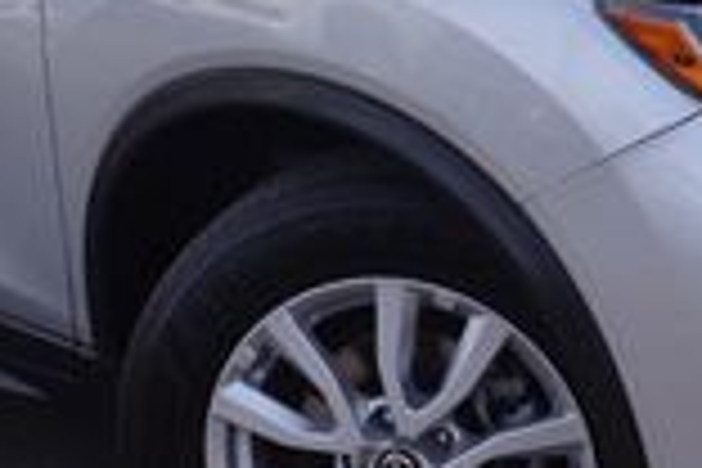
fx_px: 2516
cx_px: 351
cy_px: 45
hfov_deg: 15.9
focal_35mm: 129
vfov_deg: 10.6
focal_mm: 21
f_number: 10
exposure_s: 1/80
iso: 100
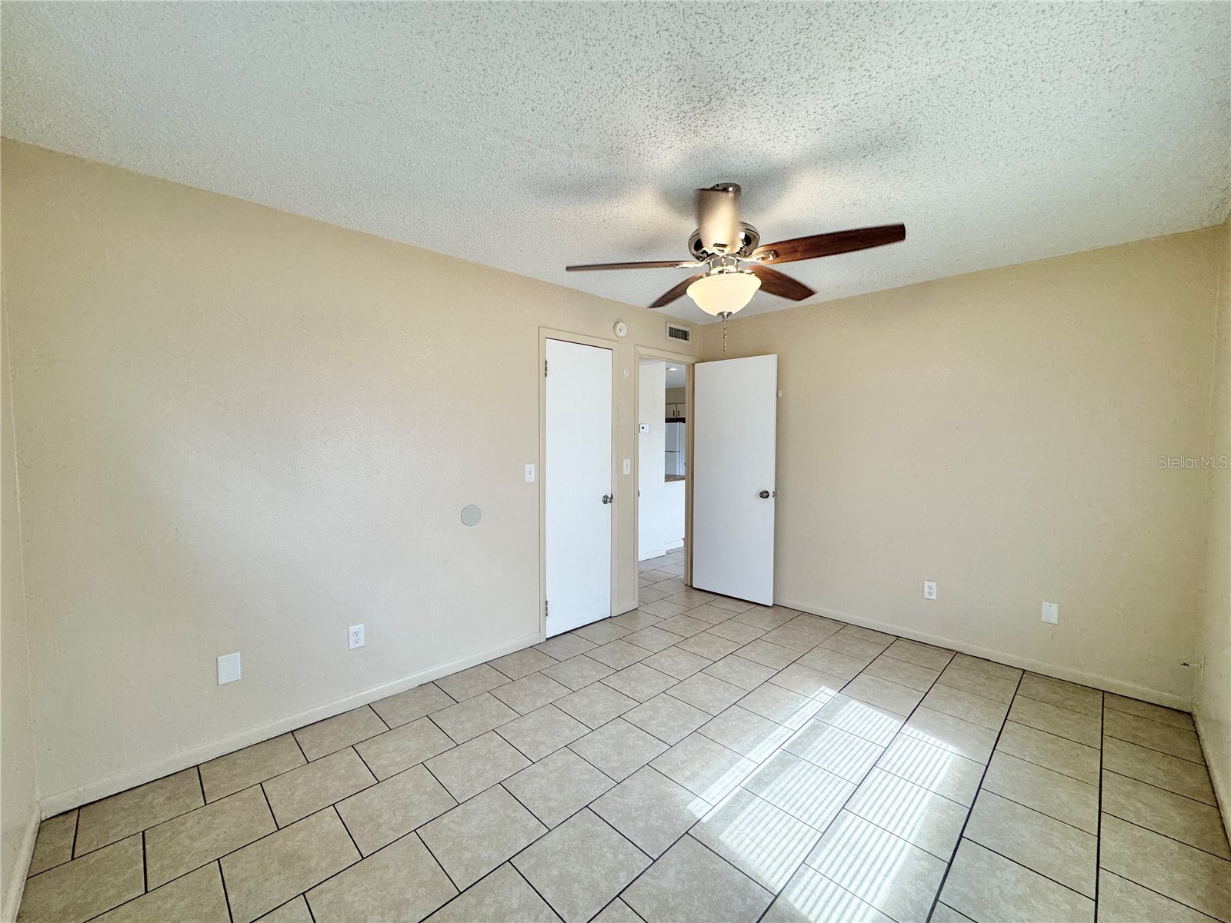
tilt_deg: -2.5
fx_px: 498
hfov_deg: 102.1
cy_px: 462
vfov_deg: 85.7
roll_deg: -0.2
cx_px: 616
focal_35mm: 14
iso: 64
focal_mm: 2.22
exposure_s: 1/120
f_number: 2.2
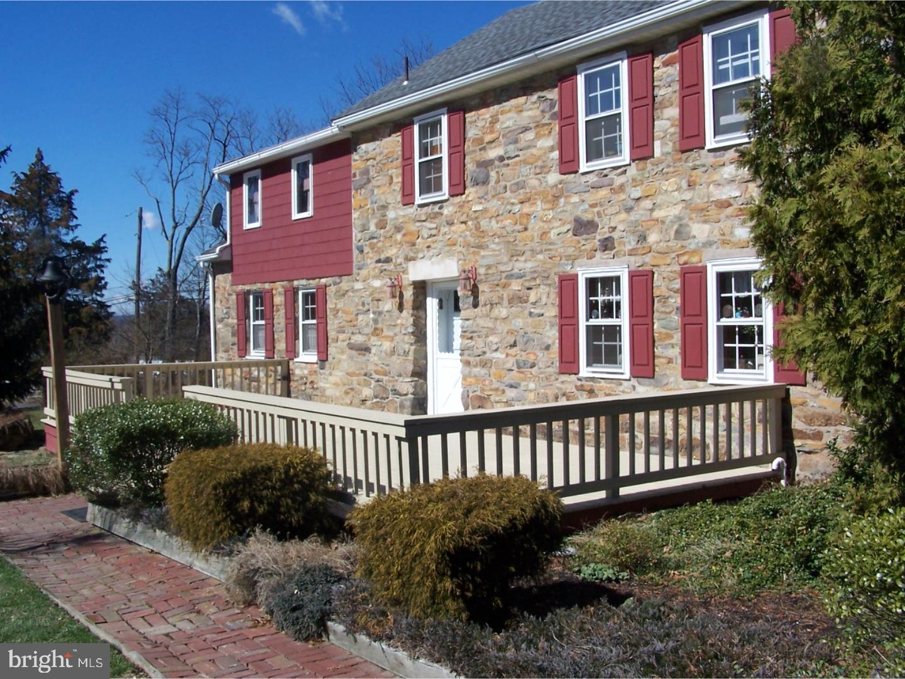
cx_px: 452
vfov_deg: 37.7
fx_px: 993
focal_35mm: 38
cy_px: 340
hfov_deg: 49.0
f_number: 5.6
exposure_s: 1/350
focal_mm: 6.3
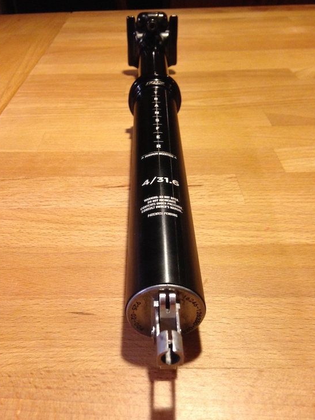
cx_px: 145
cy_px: 218
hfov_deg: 39.6
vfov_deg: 51.3
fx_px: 437
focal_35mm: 36
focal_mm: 4.12
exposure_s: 1/20
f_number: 2.4
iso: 200
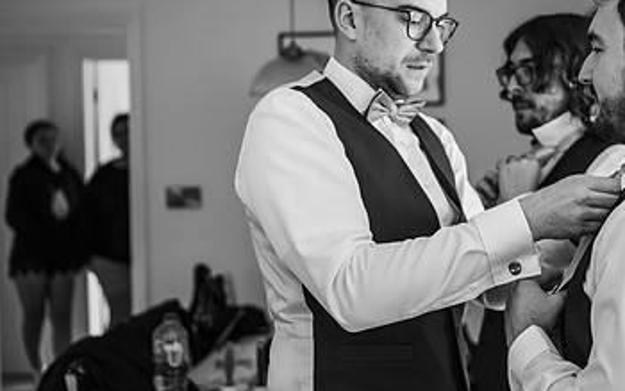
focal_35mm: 59
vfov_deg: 22.0
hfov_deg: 33.9
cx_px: 459
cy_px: 157
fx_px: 1005
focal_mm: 35
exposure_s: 1/200
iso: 320
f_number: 2
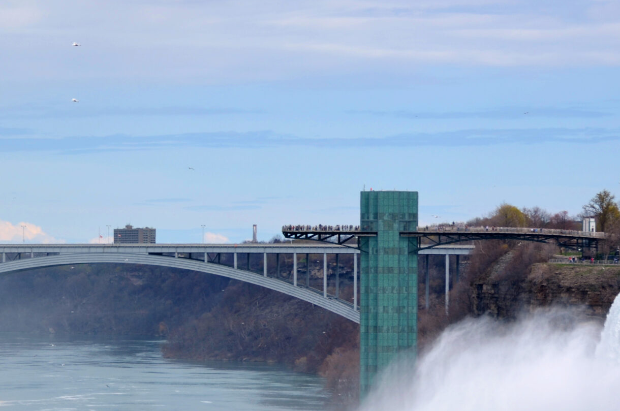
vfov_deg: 7.9
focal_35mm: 173
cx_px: 146
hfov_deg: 11.9
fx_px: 2975
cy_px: 428
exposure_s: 1/320
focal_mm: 55
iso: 100
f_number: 9
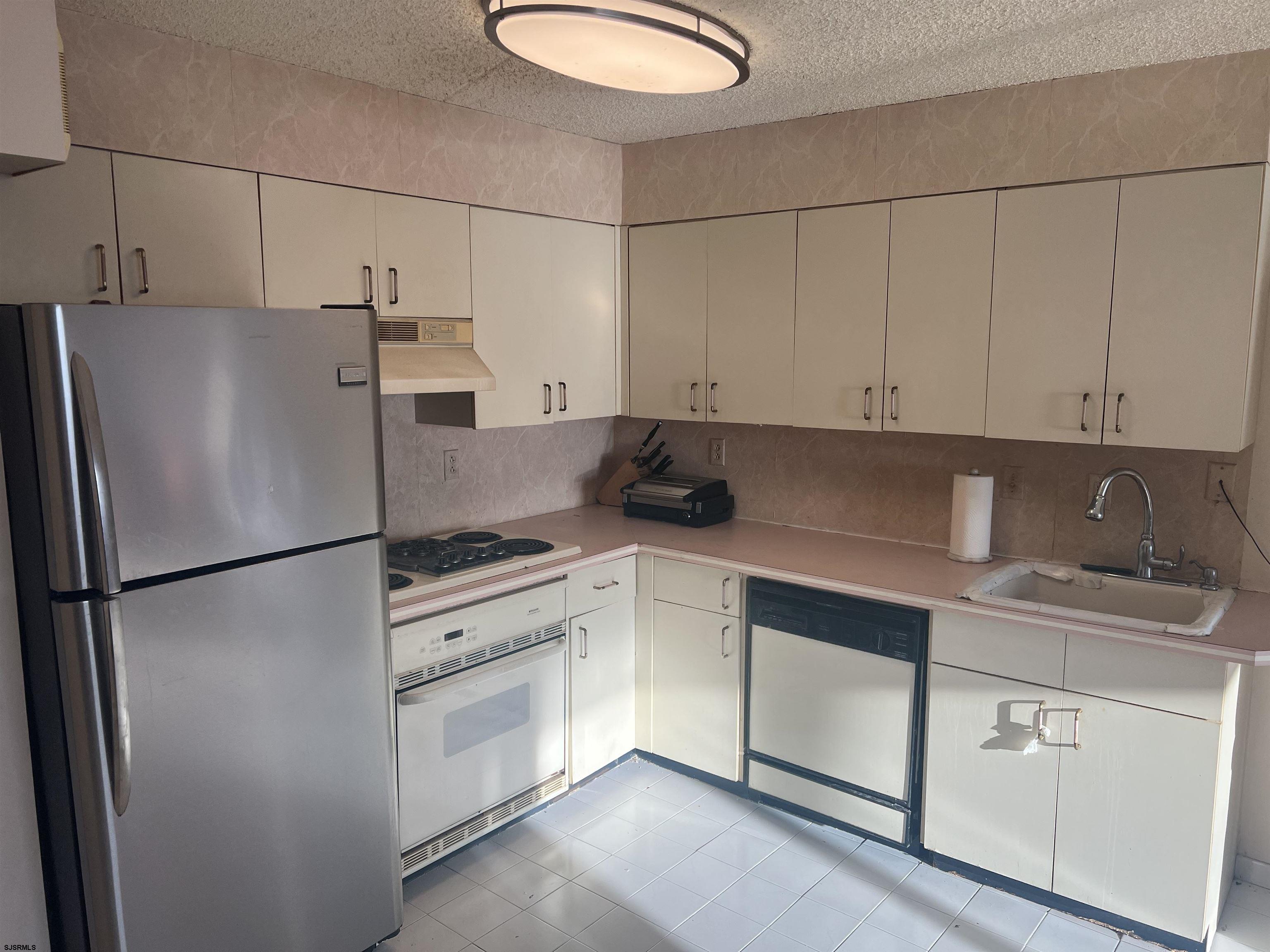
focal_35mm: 26
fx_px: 954
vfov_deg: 53.1
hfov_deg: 67.3
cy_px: 476
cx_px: 635
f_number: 1.5
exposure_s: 1/422
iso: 50
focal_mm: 5.7
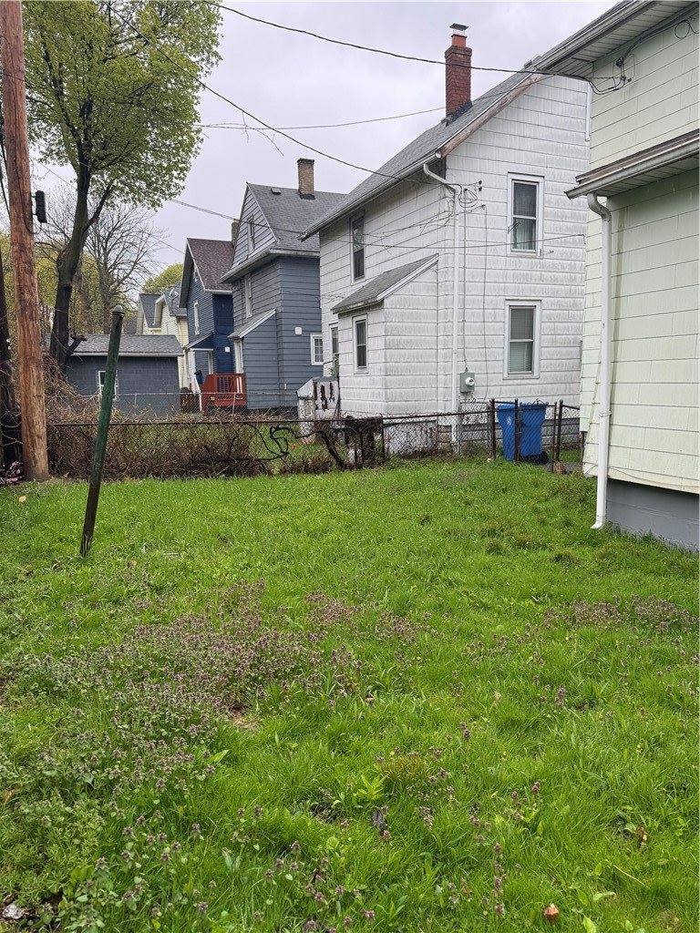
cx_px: 350
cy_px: 466
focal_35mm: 24
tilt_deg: -8.0
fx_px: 647
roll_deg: +1.3
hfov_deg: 56.8
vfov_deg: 71.6
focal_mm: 6.76
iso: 80
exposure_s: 1/394
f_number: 1.78
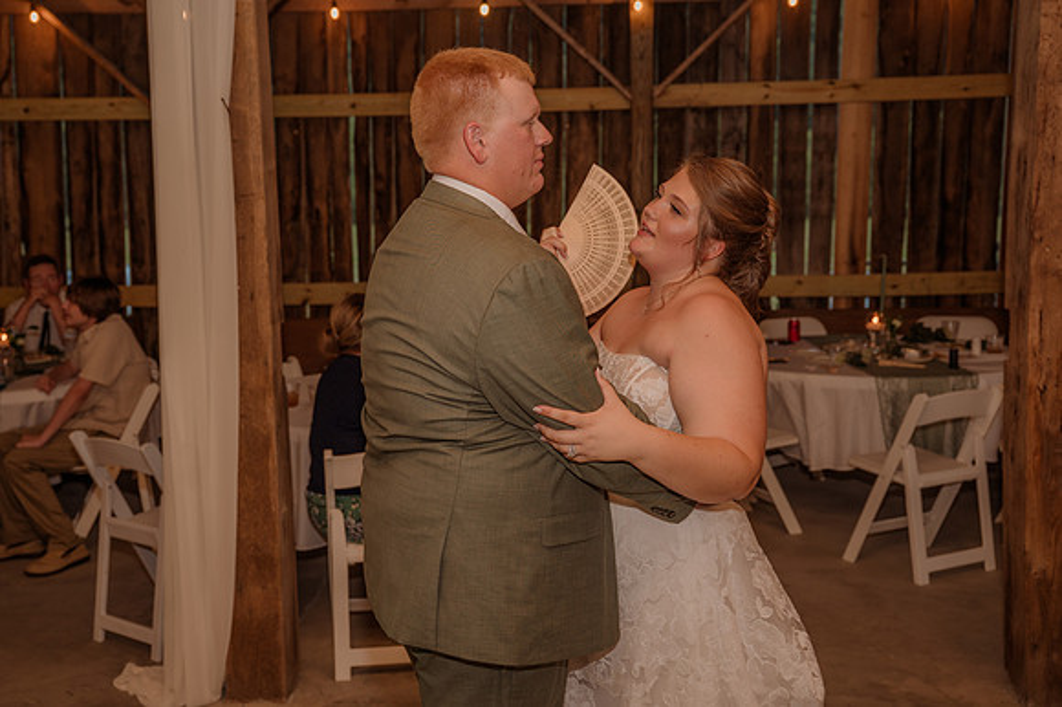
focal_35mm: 44
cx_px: 491
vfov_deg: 30.6
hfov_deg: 44.6
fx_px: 1292
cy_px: 334
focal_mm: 40
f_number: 4
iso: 320
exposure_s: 1/80
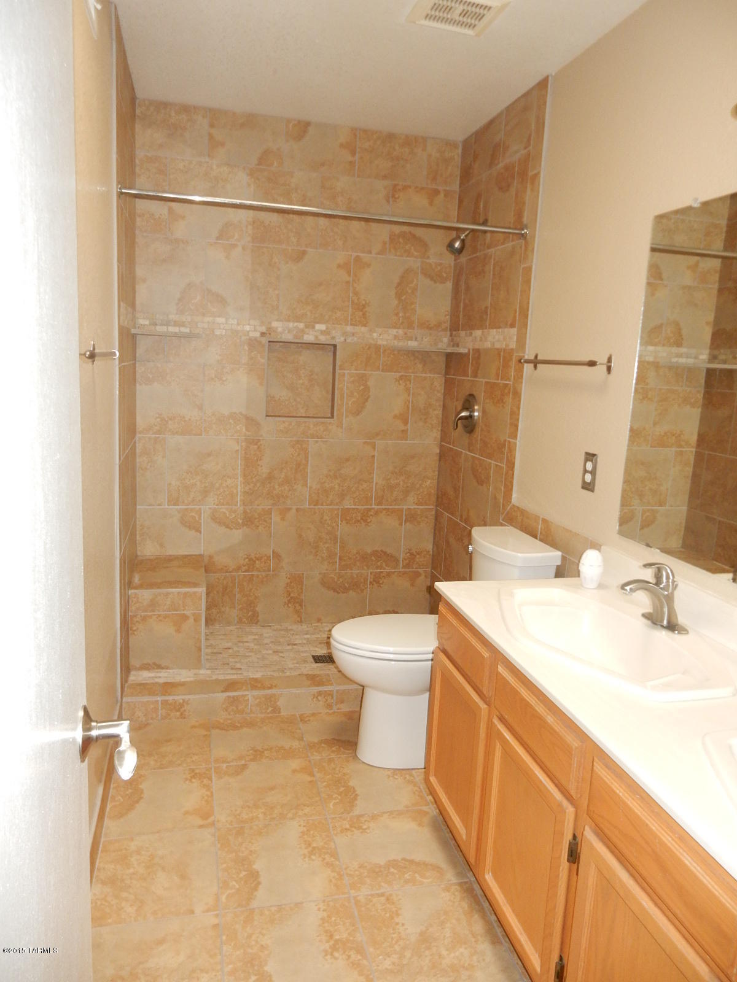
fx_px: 710
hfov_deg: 54.9
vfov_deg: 69.4
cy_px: 491
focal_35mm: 25
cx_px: 368
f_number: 3.7
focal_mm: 4.5
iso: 220
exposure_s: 1/30
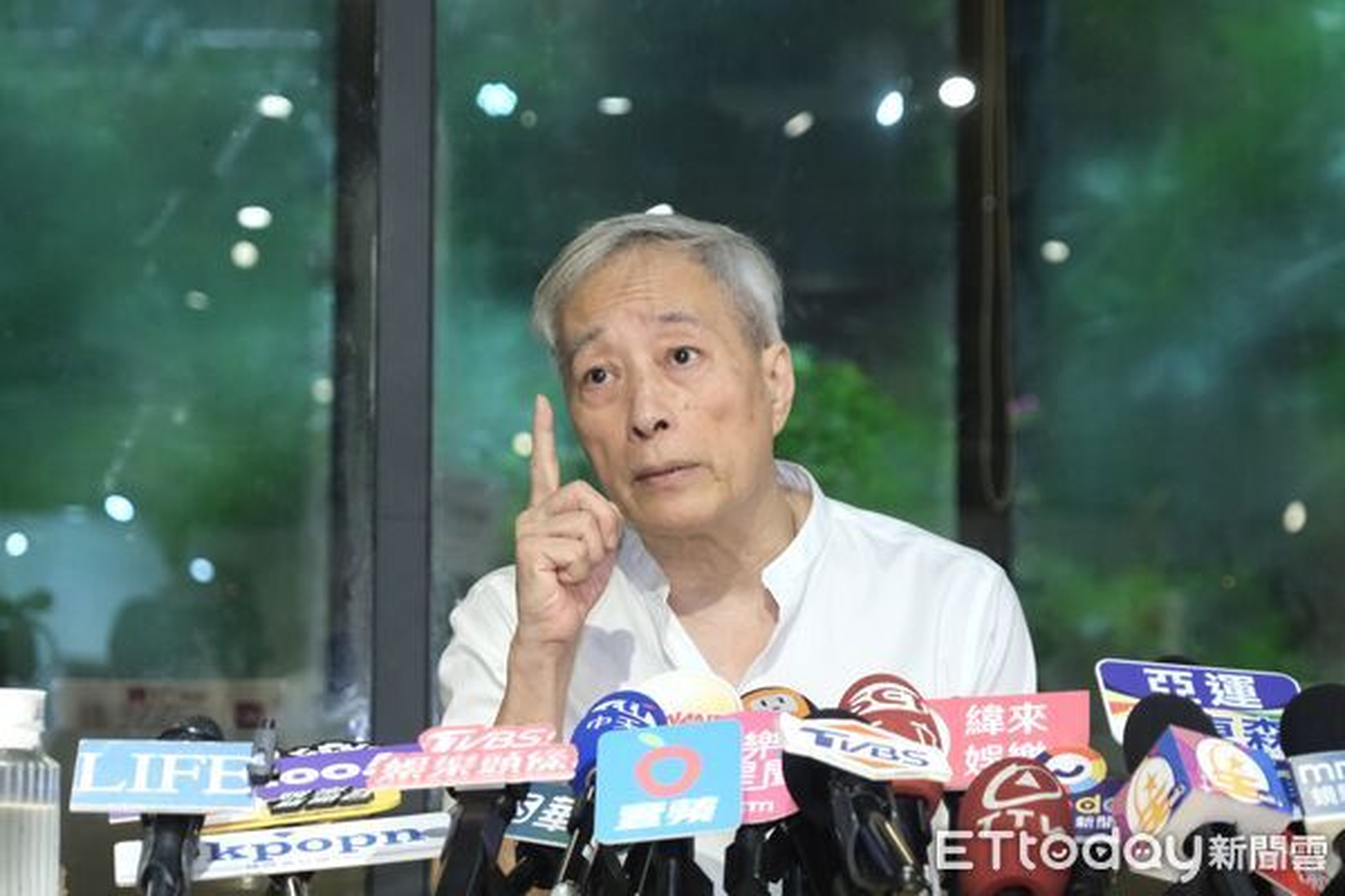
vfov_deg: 16.5
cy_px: 448
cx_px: 672
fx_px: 3101
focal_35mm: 83
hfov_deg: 24.5
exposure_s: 1/160
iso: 3200
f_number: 2.8
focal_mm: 55
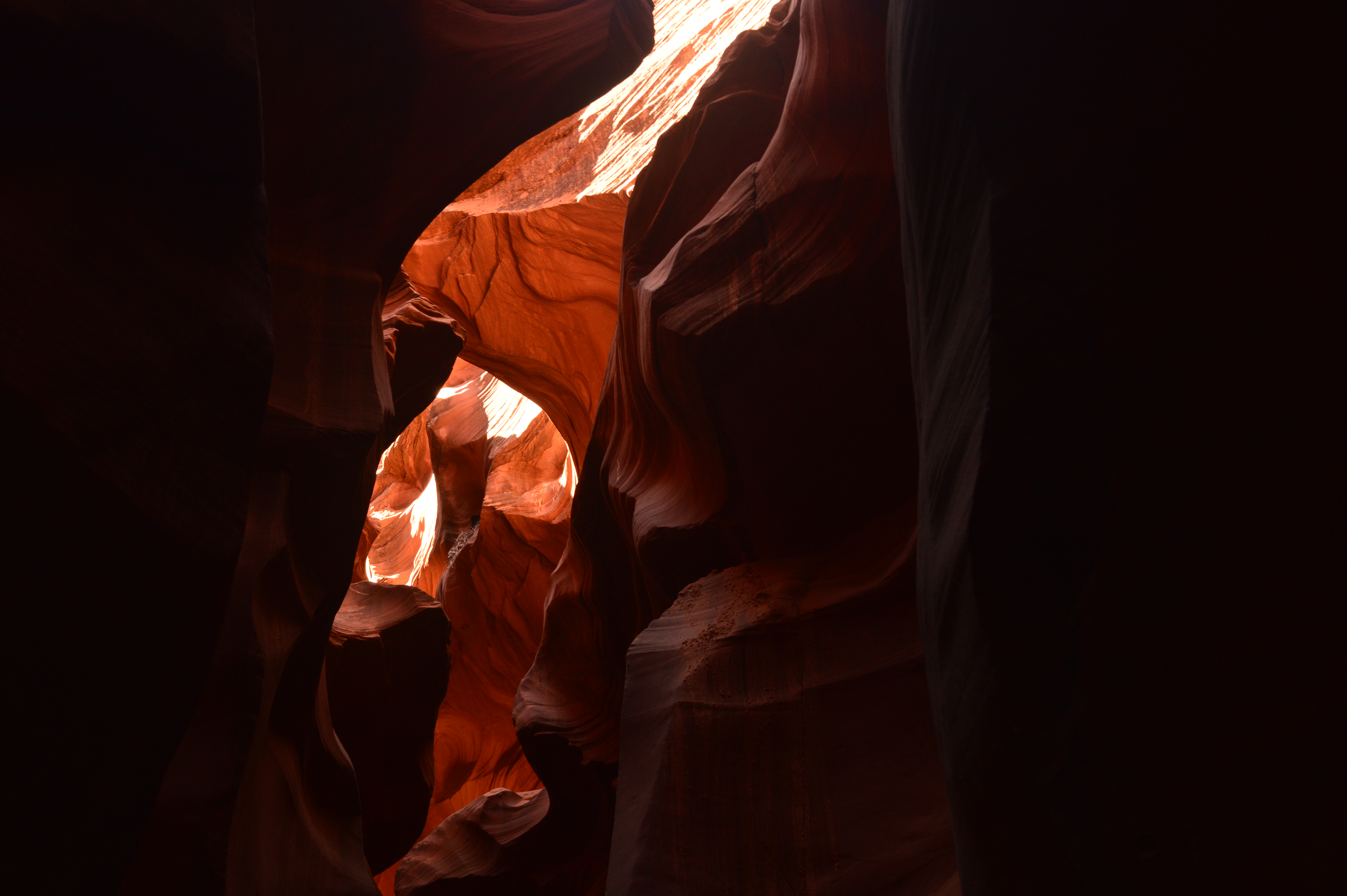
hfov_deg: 48.0
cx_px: 674
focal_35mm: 40
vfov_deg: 33.0
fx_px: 1514
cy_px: 448
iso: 400
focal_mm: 27
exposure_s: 1/30
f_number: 11
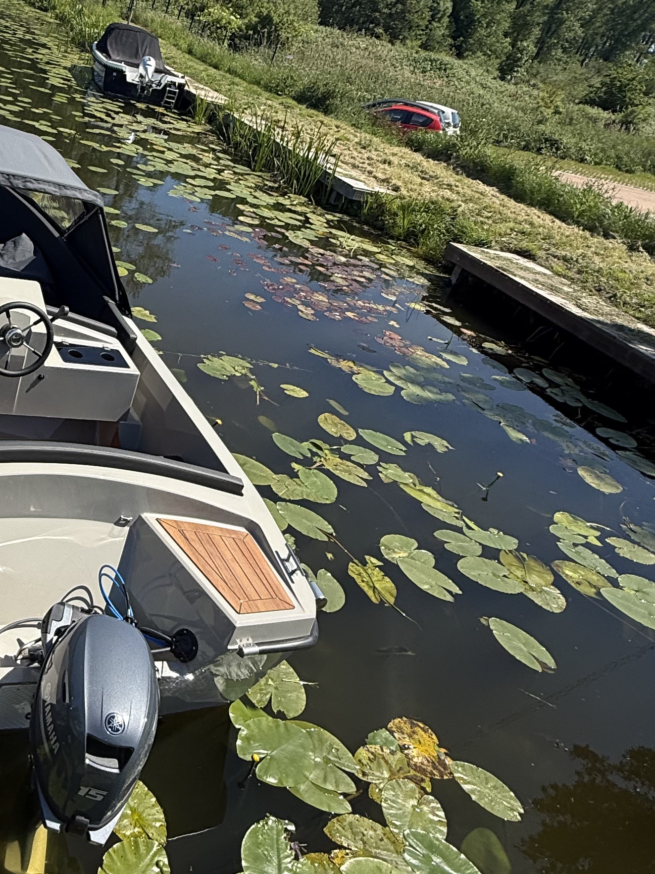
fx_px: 807
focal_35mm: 32
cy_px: 310
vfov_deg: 55.9
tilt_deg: -22.7
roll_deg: -13.1
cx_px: -3
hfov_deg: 39.0
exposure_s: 1/1572
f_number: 2.2
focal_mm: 2.22
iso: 50
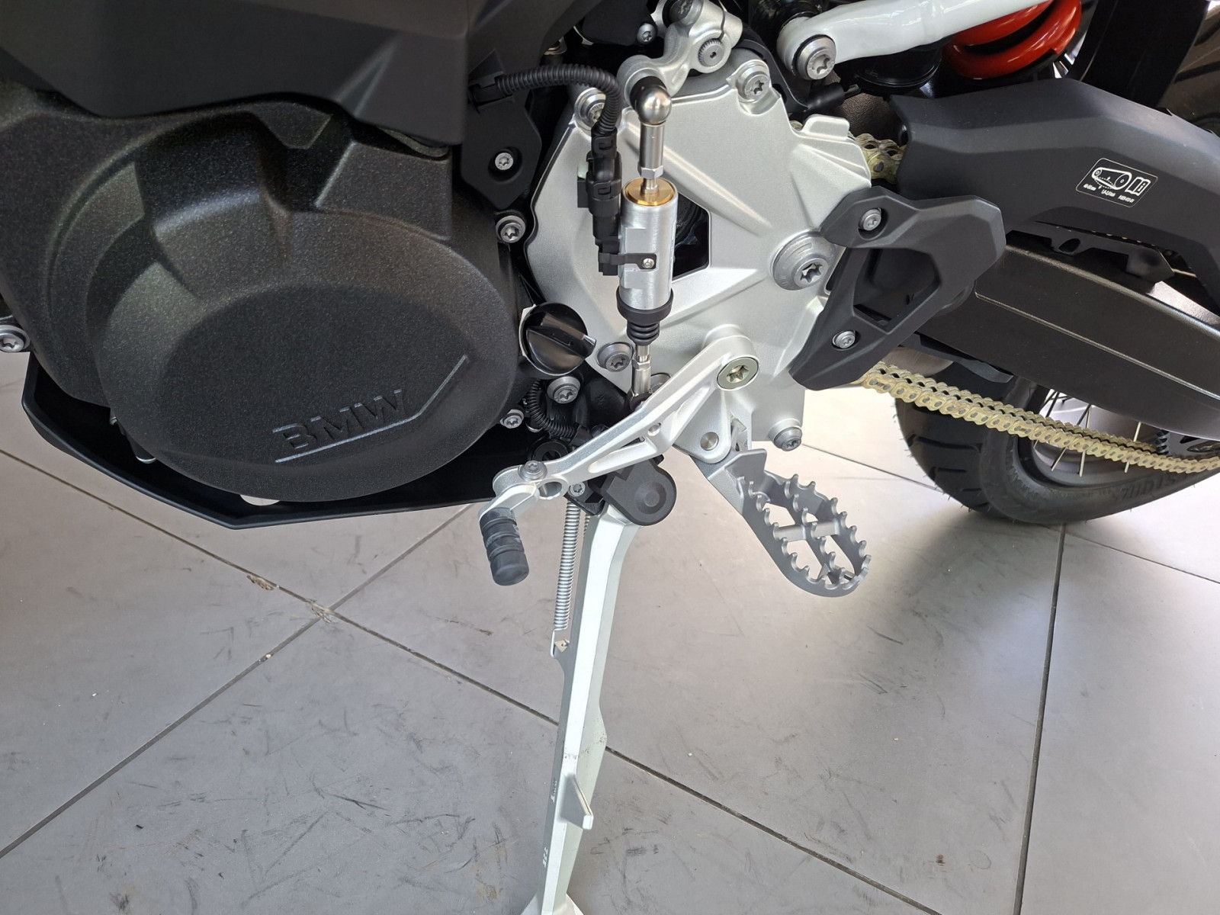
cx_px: 610
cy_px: 458
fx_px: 811
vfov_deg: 58.9
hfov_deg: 73.9
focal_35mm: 23
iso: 200
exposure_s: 1/120
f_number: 1.8
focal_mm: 5.54
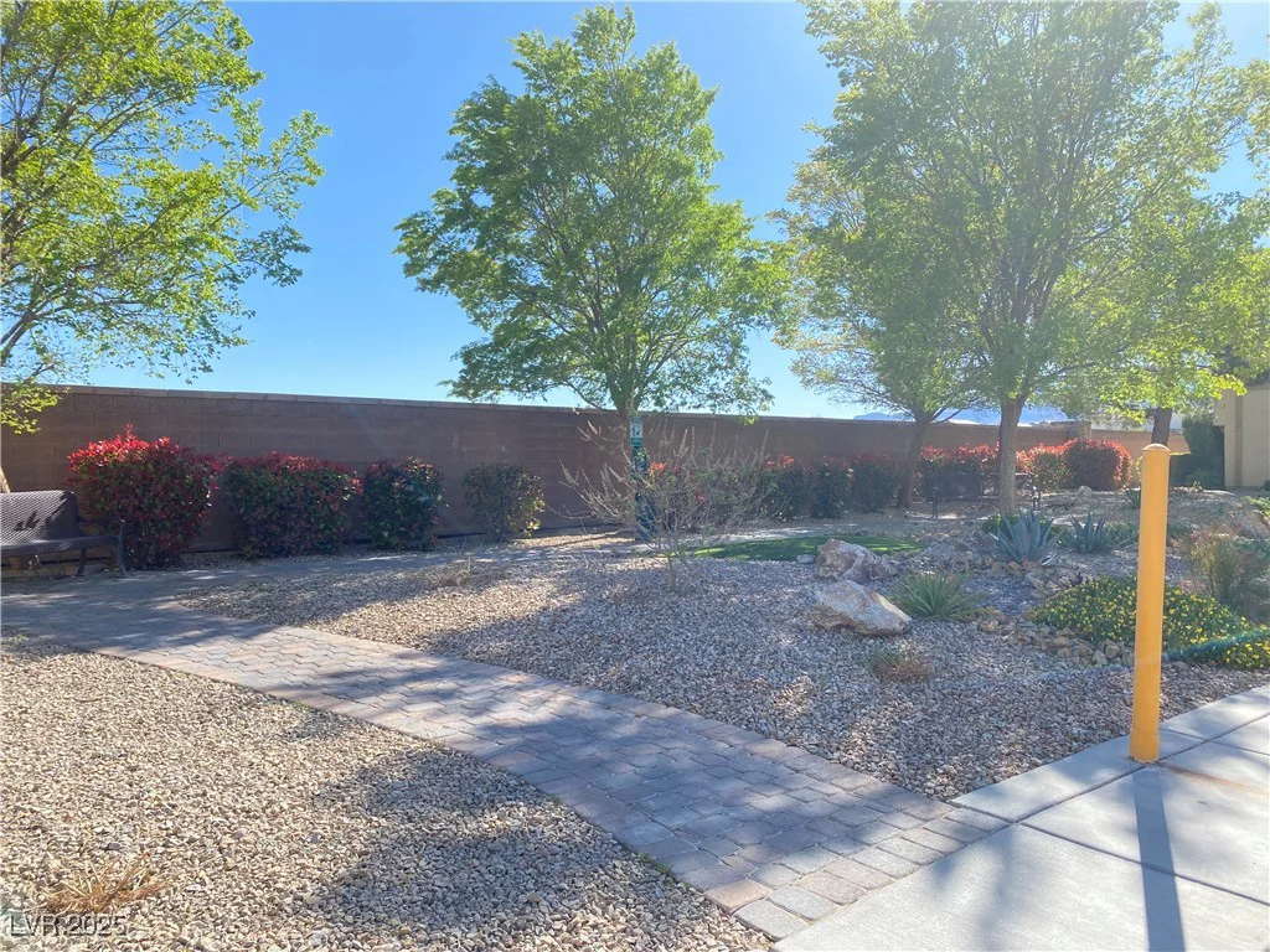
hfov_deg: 67.3
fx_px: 954
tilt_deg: -2.6
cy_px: 476
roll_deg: +0.7
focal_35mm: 26
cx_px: 635
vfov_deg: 53.1
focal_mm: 4.25
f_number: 1.8
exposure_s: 1/1316
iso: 32
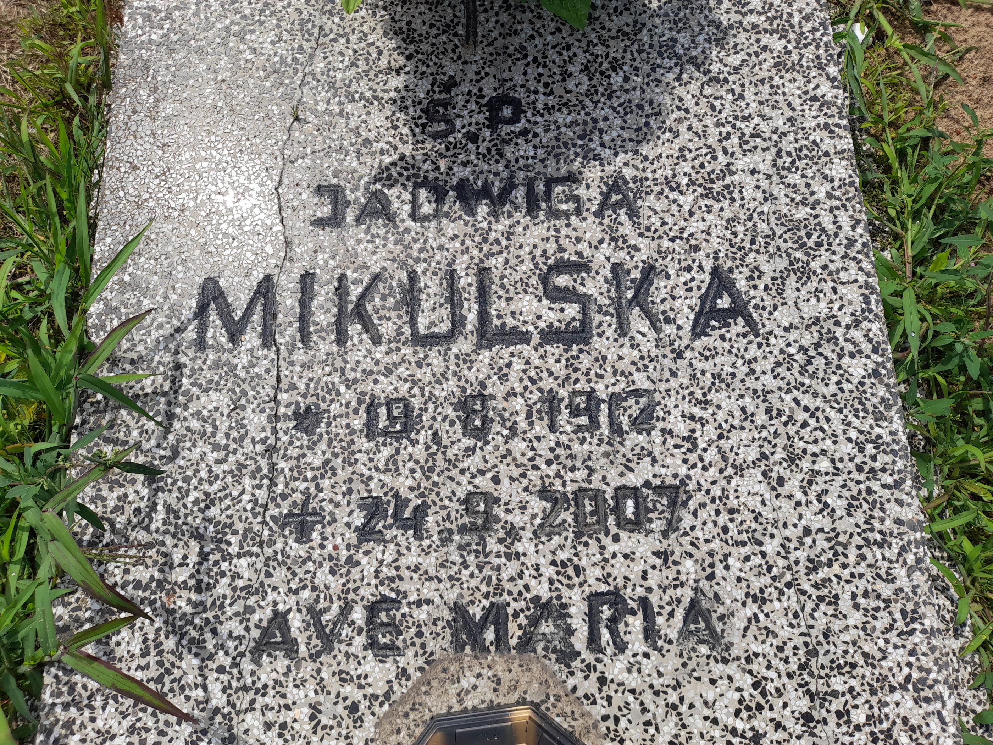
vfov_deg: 54.9
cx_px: 496
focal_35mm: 25
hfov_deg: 69.4
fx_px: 717
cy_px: 372
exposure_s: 1/1041
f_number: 2
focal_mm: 4.6
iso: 20
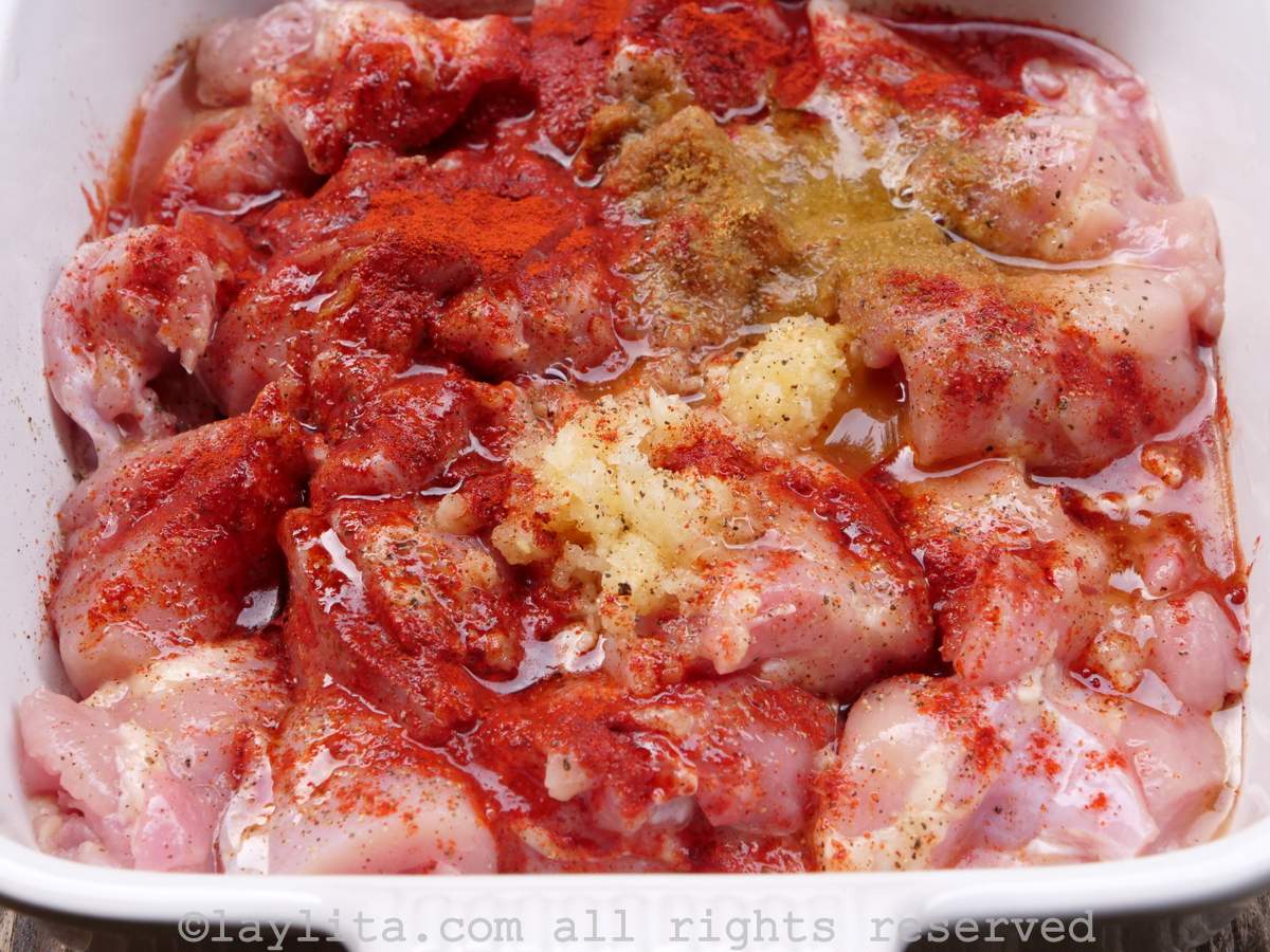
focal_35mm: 76
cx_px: 635
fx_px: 2788
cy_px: 476
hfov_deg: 25.7
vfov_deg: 19.4
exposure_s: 1/100
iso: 1600
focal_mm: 38
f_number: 8
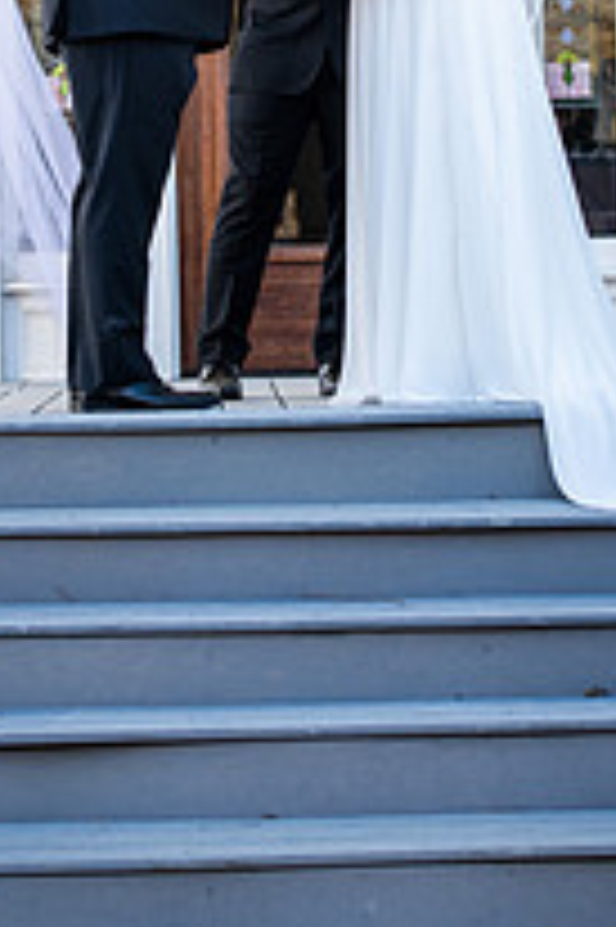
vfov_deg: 13.2
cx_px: 216
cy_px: -45
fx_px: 3933
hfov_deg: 9.0
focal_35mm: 153
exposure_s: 1/320
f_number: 3.5
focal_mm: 70
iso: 200
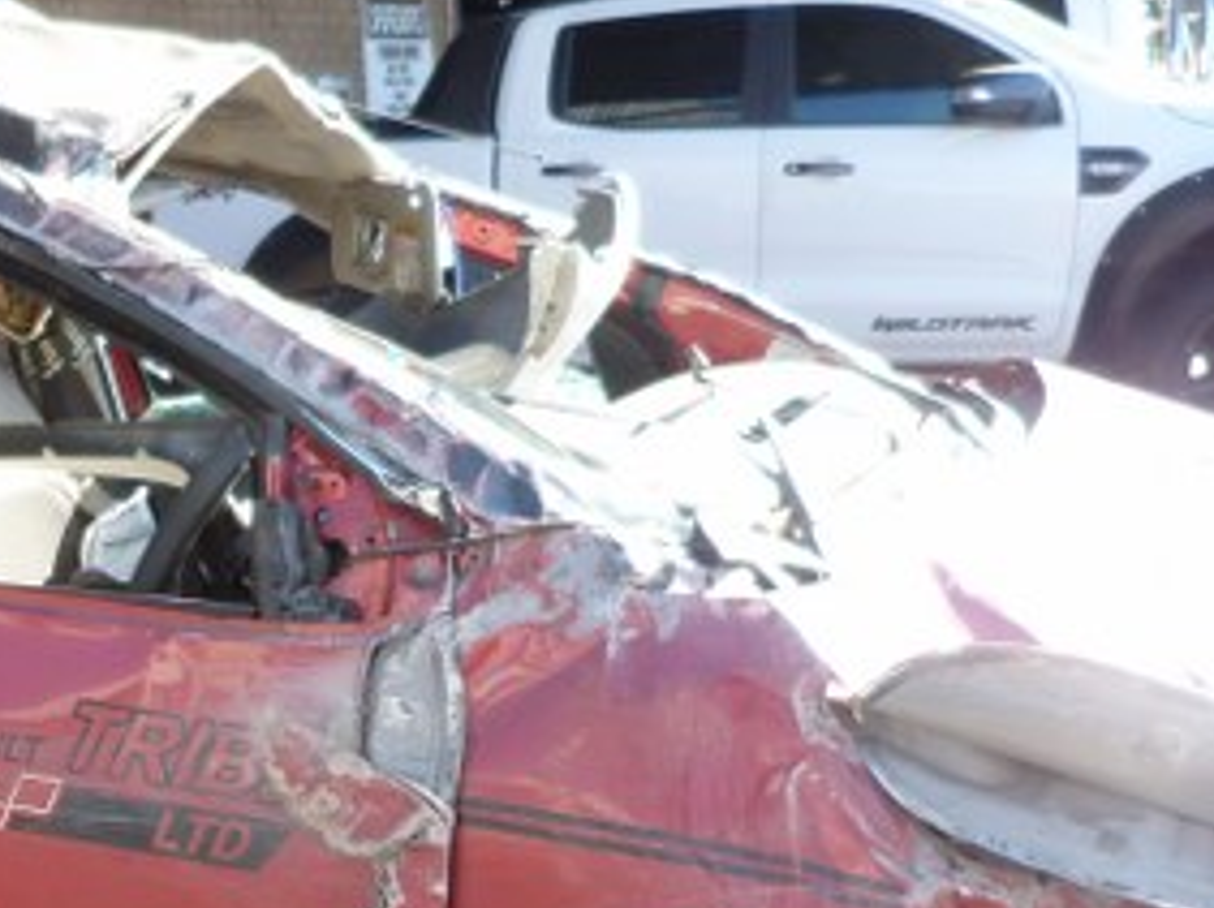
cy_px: 813
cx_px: 112
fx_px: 2488
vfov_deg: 20.3
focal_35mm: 71
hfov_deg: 26.5
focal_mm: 4.5
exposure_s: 1/80
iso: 80
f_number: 2.8
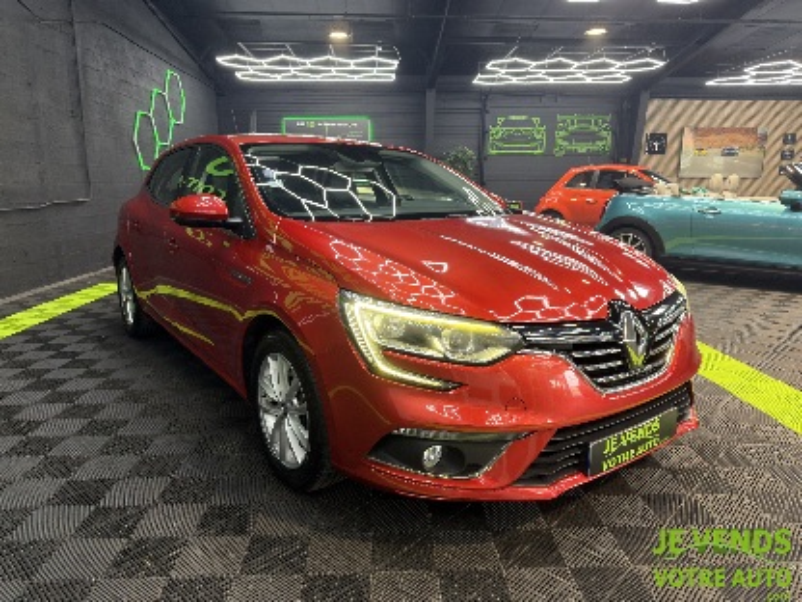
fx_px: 556
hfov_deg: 71.6
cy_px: 301
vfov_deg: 56.8
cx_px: 401
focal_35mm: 24
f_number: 1.78
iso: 250
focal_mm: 6.76
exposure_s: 1/100
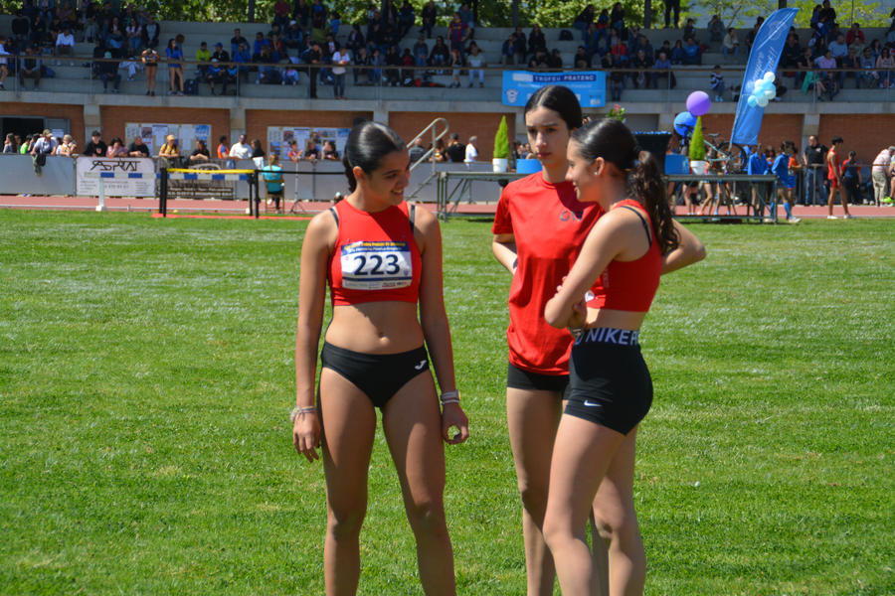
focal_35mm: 142
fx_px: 3542
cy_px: 298
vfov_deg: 9.6
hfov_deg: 14.4
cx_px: 448
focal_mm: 95
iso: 400
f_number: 6.3
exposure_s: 1/1600
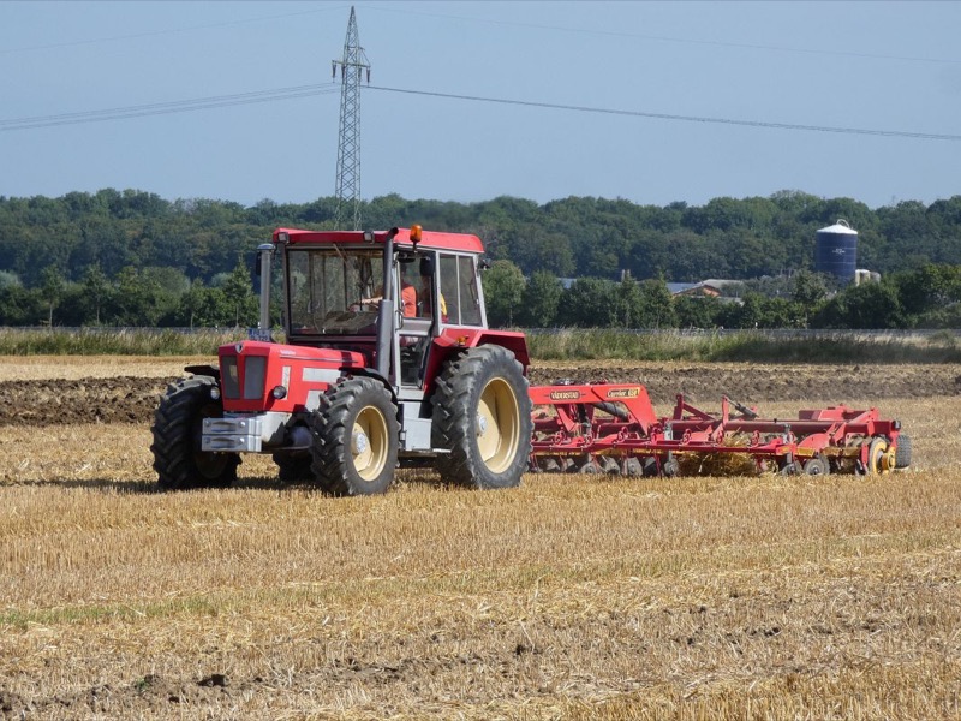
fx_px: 5247
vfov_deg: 7.9
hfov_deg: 10.5
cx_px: 480
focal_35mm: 189
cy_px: 360
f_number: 5.5
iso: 80
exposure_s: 1/400
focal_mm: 33.9
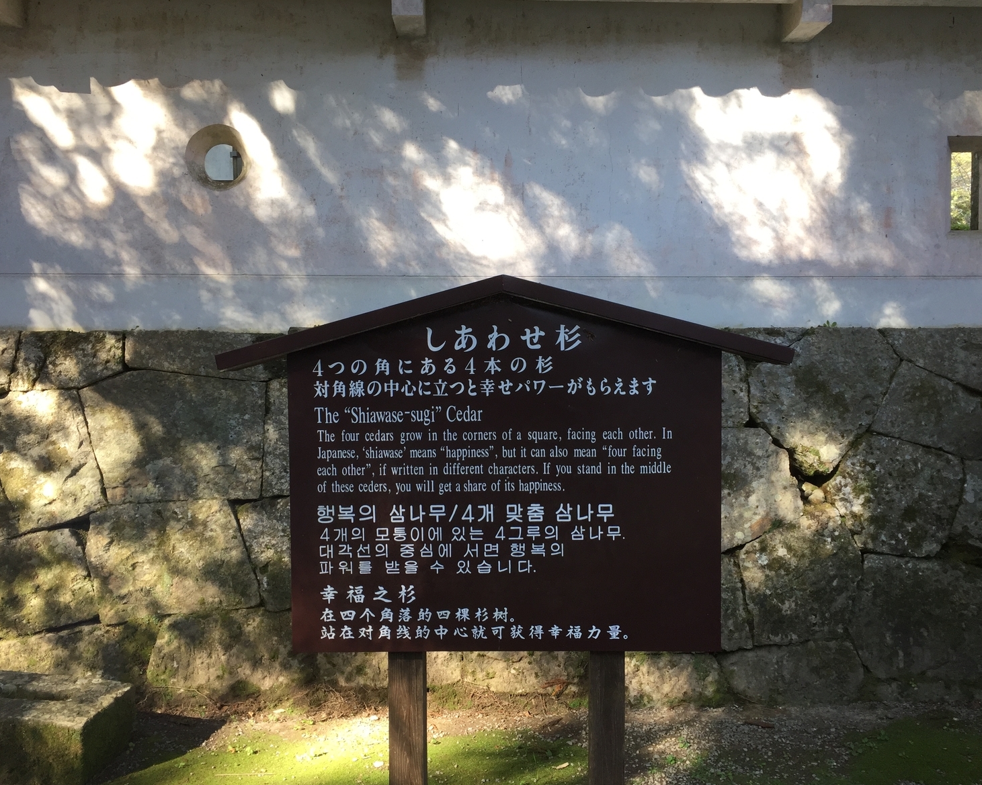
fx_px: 901
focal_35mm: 31
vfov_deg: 47.1
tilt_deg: -3.5
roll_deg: +0.4
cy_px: 396
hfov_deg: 57.1
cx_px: 518
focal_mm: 4.15
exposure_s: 1/120
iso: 50
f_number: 2.2
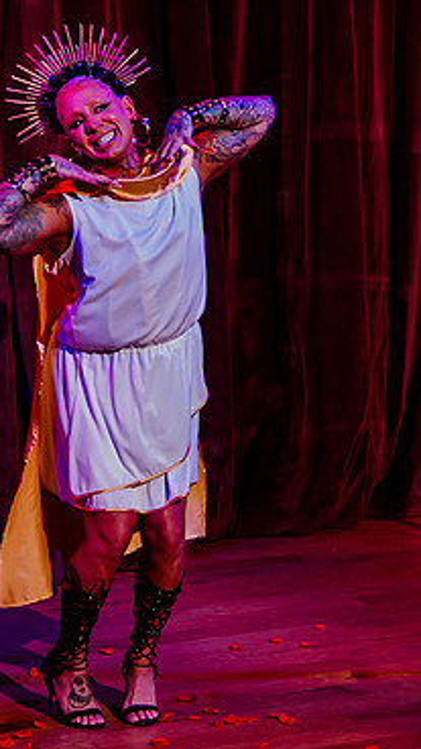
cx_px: 309
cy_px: 191
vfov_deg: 13.9
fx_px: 3056
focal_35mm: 154
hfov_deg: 7.9
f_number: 4
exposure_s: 1/80
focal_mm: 52
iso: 2500
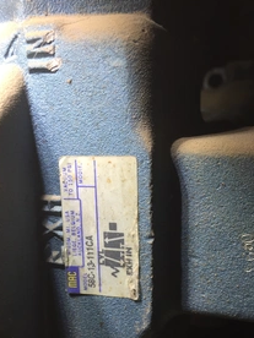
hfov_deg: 34.3
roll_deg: -0.4
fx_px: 411
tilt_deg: -17.0
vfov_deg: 44.0
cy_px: 231
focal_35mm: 42
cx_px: 109
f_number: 2.2
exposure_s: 1/120
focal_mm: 4.15
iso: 40
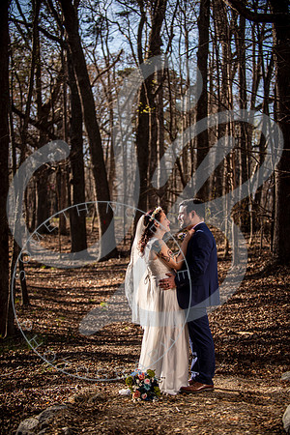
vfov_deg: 28.8
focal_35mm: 70
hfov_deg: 19.5
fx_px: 846
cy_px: 218
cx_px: 145
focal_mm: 70
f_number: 2.8
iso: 100
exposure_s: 1/800
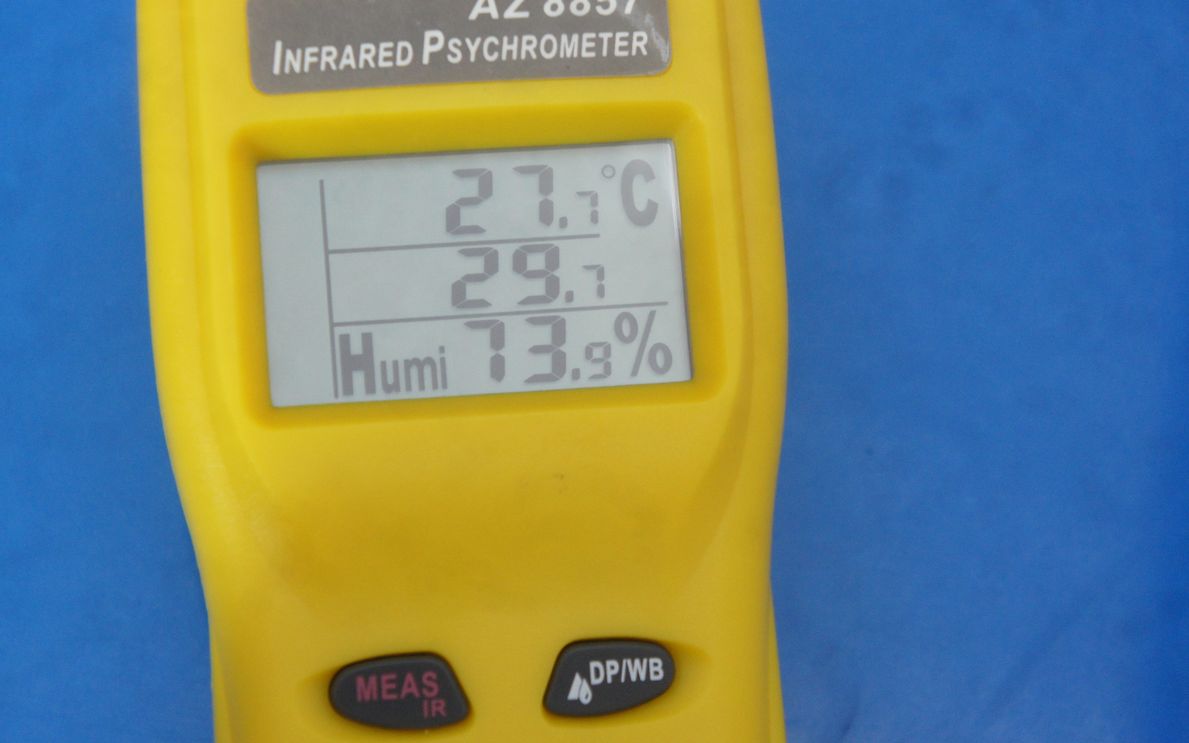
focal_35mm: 83
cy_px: 349
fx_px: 2689
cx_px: 592
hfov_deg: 24.9
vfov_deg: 15.7
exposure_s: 1/5
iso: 1600
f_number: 5.6
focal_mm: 54
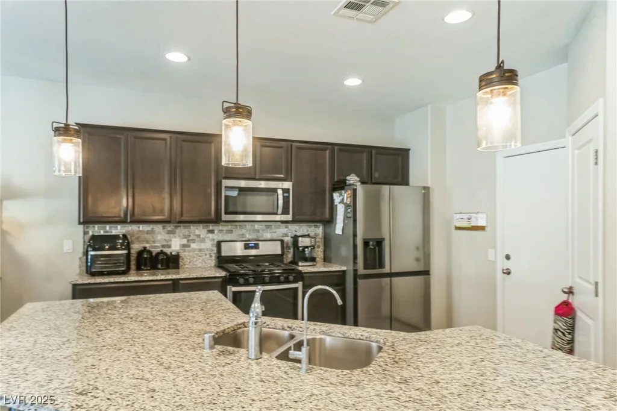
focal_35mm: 24
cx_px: 308
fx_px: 411
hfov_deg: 73.8
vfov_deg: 53.1
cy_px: 206
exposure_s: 1/10
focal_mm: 24
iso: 100
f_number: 6.3
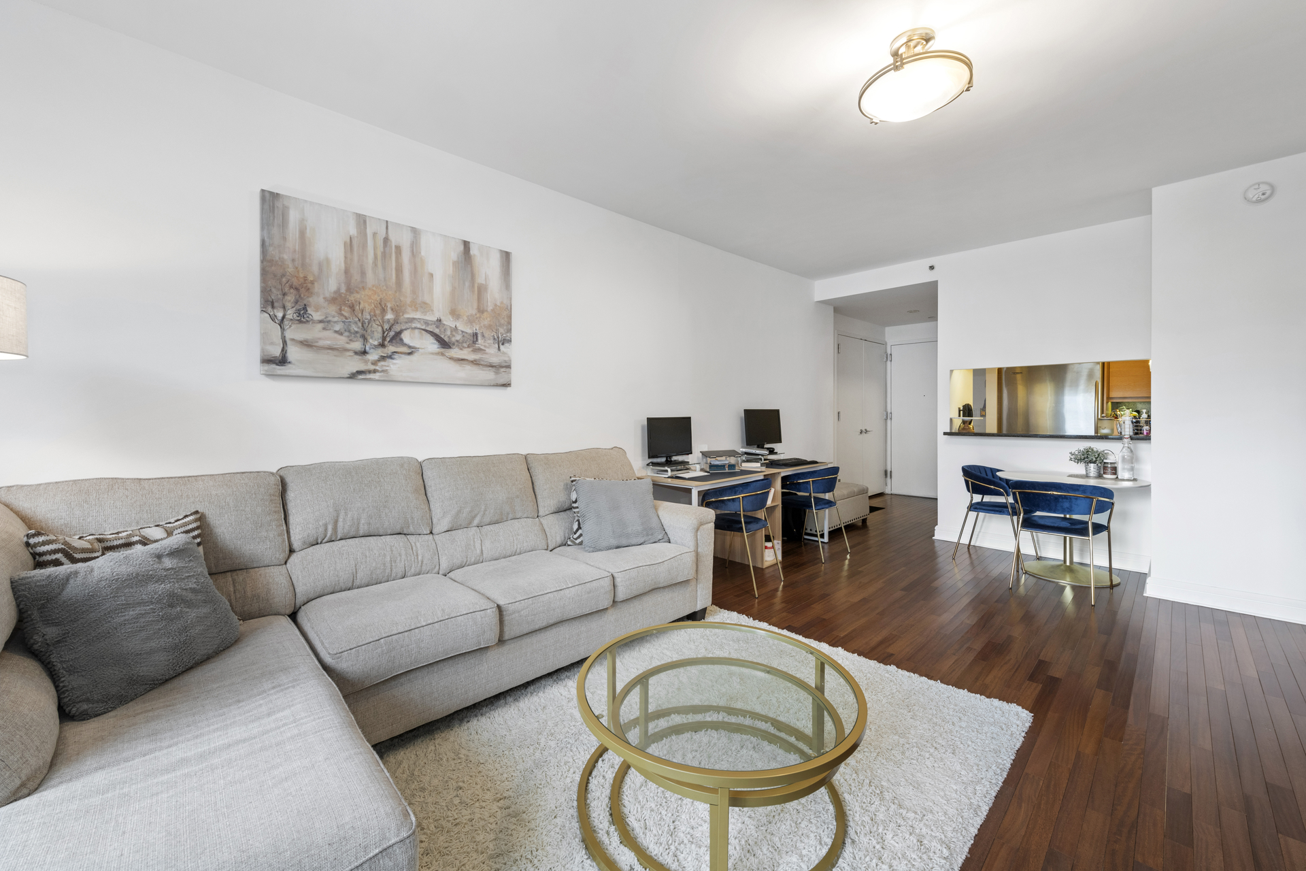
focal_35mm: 14
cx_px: 653
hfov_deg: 104.3
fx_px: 508
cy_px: 436
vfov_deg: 81.2
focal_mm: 14
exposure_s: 1/2
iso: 200
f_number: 11
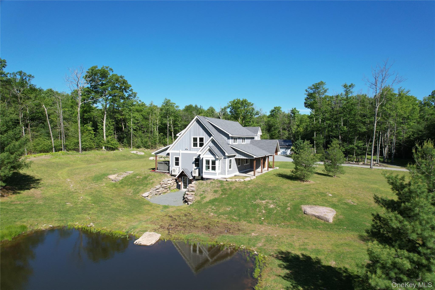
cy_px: 145
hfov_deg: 78.6
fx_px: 266
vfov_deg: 57.2
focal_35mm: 22
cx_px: 218
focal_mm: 8.38
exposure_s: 1/1500
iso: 110
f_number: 2.8
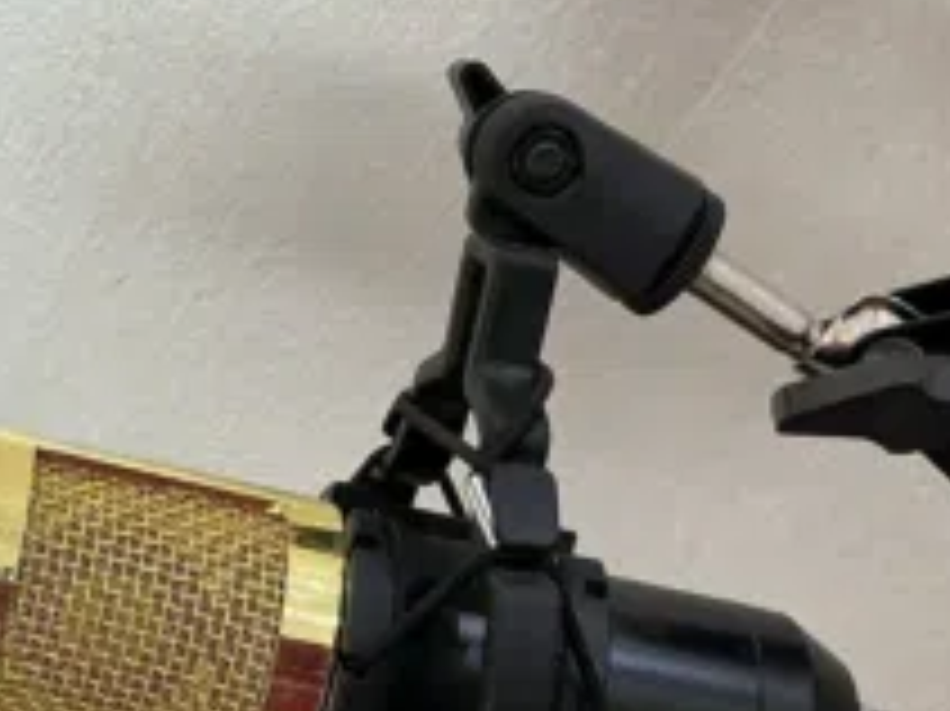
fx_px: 2414
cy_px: 522
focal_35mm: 88
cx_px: 207
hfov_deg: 22.0
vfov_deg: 16.7
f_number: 1.8
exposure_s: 1/50
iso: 64
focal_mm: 3
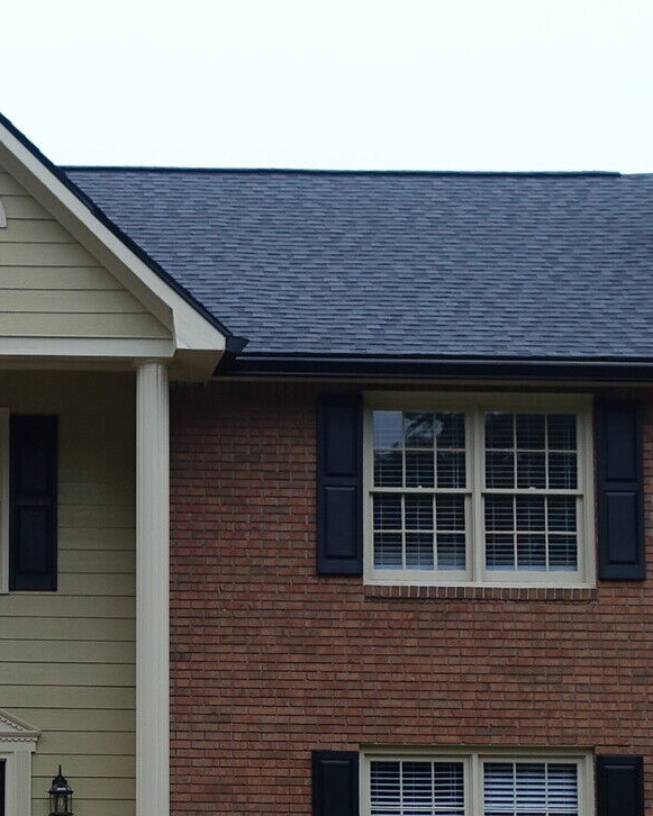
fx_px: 3357
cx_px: -227
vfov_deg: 13.8
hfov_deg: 10.8
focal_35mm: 139
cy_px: 673
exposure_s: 1/80
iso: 125
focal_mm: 12.81
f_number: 3.2
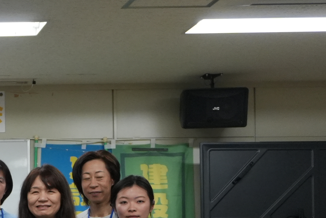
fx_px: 1041
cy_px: 294
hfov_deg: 15.9
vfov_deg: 11.6
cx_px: -203
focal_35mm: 115
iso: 1000
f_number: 4
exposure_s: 1/160
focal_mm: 20
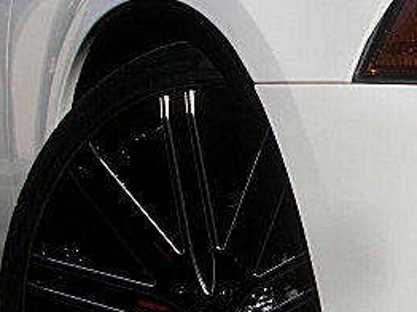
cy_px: 178
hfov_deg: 20.9
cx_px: 487
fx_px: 1059
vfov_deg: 16.7
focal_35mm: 88
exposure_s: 1/250
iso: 50
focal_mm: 6.3
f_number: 7.9
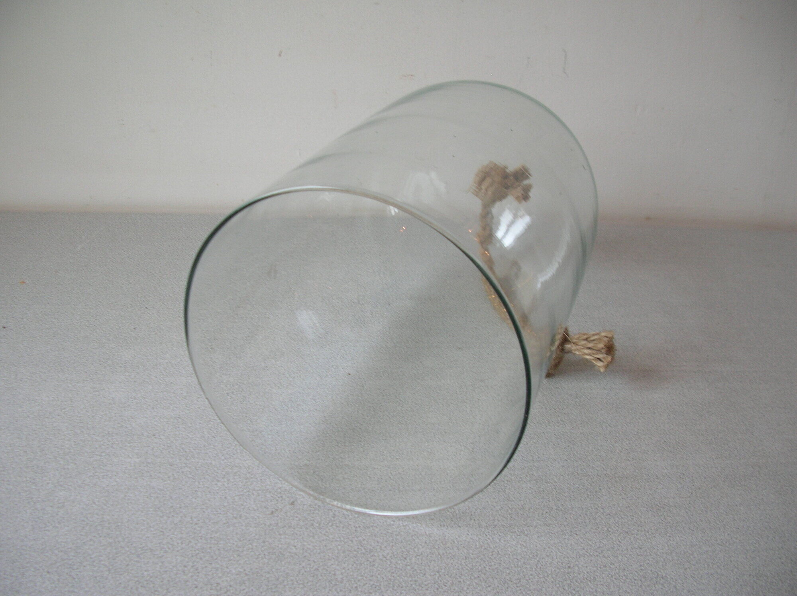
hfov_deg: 52.7
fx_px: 805
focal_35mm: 35
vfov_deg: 40.7
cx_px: 398
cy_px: 298
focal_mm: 5.8
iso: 50
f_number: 2.8
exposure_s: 1/9.6
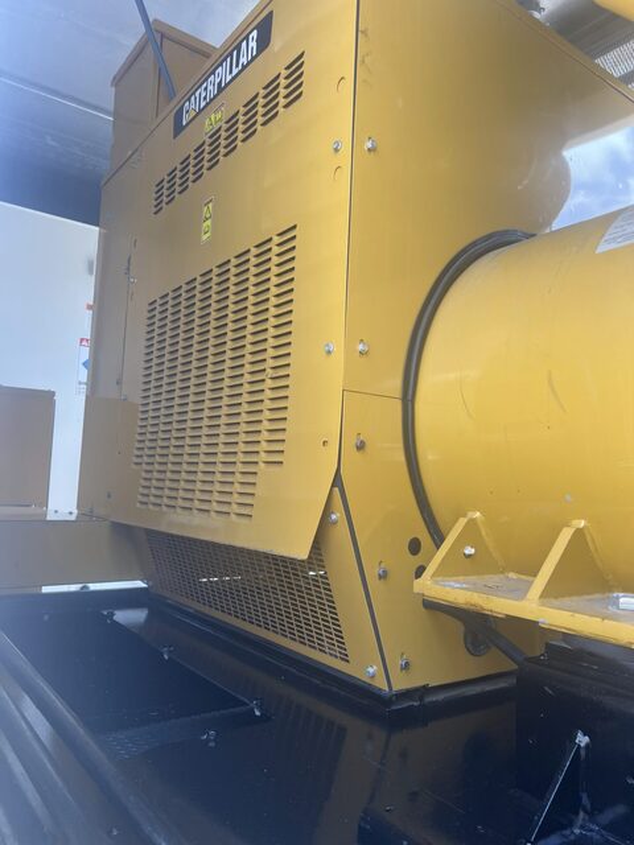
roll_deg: -3.3
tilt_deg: +8.9
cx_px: 317
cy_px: 422
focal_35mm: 26
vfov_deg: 67.3
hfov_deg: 53.1
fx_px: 635
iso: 32
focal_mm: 5.7
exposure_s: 1/121
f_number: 1.5
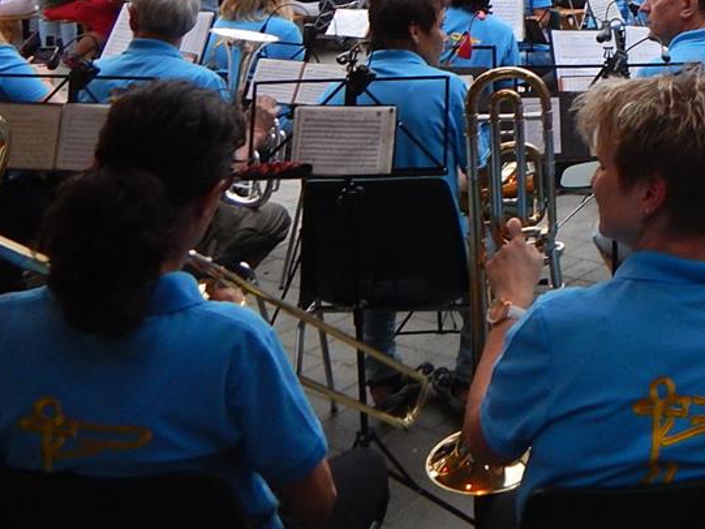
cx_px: 616
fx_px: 1080
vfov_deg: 26.4
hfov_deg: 34.4
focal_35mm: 53
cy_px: 30
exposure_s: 1/20
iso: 400
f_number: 3.9
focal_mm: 5
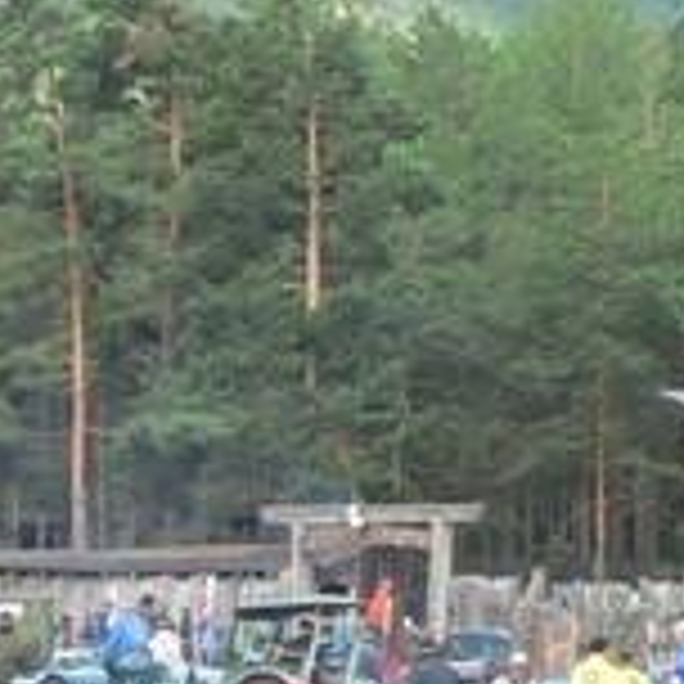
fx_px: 3733
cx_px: -729
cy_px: 1058
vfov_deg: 10.1
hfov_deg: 9.7
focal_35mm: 167
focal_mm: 6
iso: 80
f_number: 4
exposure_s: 1/125
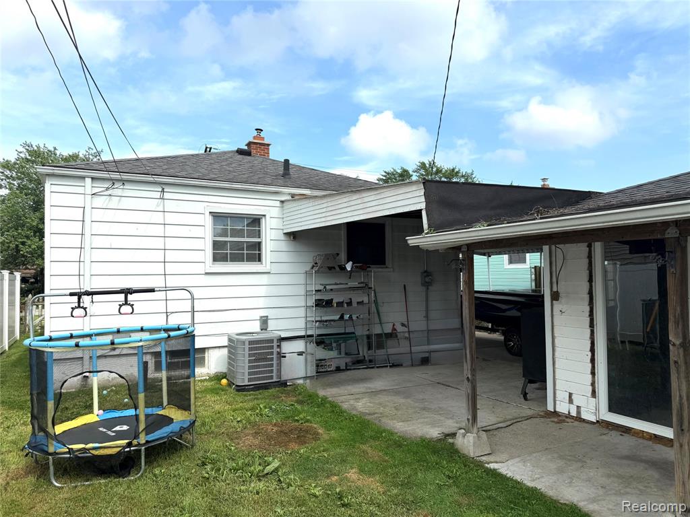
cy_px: 258
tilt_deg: +2.5
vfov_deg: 56.8
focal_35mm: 24
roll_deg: +0.6
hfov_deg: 71.6
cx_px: 345
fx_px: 478
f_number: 1.78
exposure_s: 1/3425
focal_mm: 6.76
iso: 80
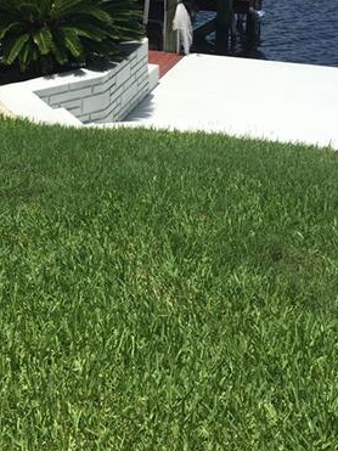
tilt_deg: -11.6
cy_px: 32
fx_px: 782
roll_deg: +0.7
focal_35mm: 60
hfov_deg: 23.7
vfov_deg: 30.5
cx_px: 32
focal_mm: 4.15
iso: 25
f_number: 2.2
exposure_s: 1/2404
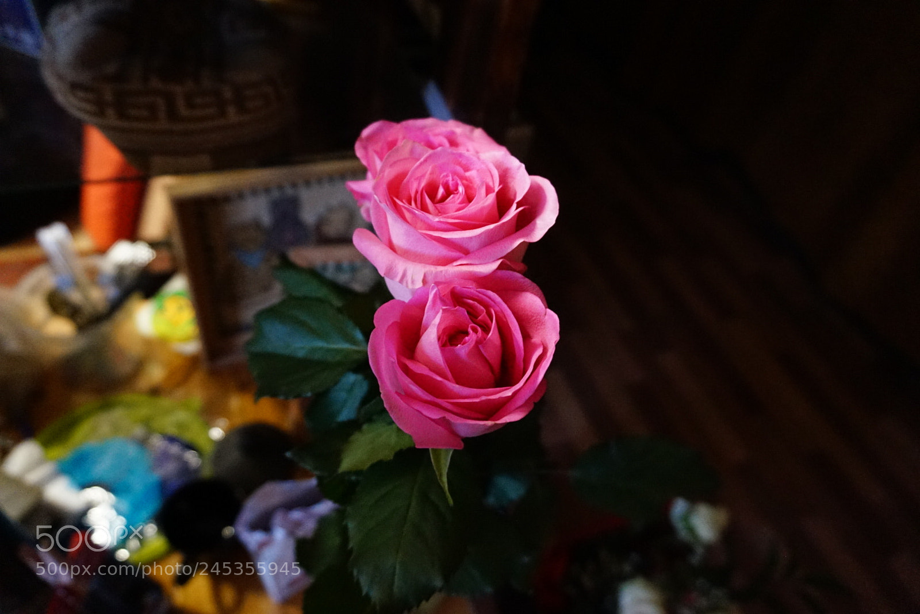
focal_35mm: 24
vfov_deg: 53.2
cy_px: 307
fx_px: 614
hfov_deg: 73.7
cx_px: 460
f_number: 3.5
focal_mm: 16
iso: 3200
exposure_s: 1/15
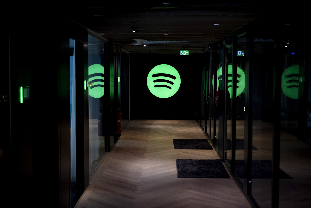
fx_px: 432
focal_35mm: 50
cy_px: 104
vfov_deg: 27.0
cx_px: 156
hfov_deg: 39.6
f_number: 4.5
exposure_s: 1/80
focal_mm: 50
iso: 800
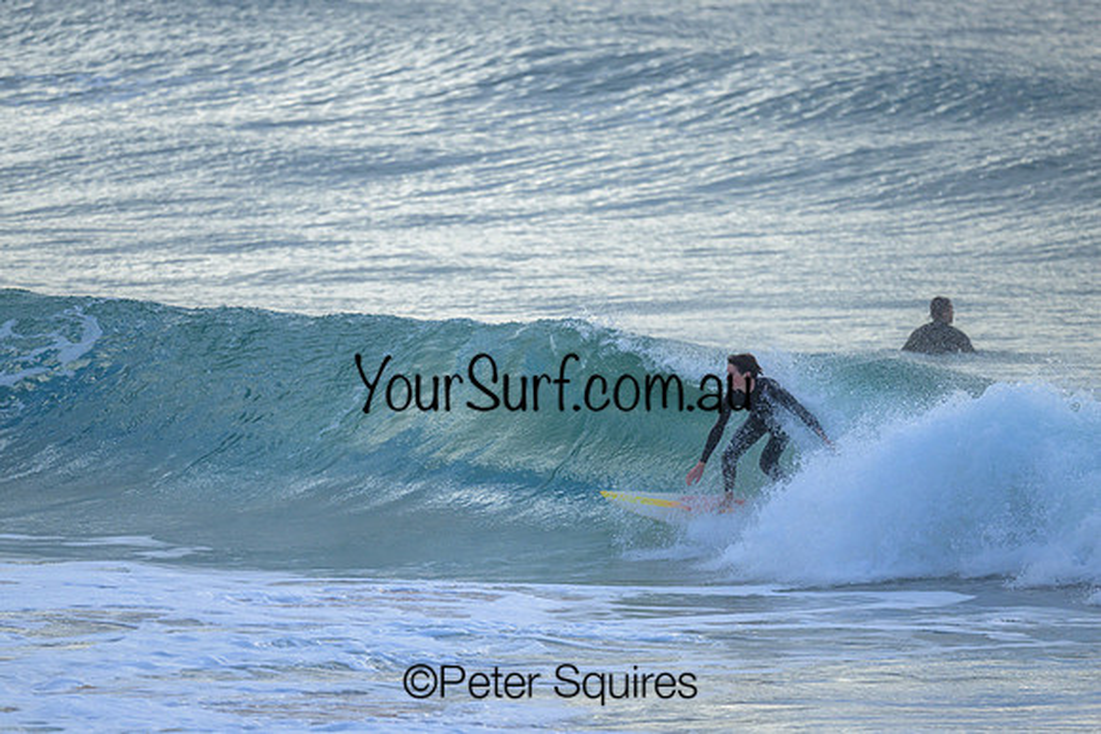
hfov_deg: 2.6
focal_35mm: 800
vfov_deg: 1.7
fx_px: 24471
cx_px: 550
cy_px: 367
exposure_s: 1/2500
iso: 720
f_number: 6.3
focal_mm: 800
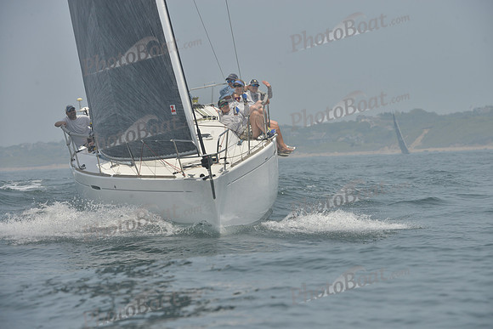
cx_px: 246
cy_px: 164
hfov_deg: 9.8
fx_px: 2876
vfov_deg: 6.5
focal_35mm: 210
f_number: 9
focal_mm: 210
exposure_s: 1/1000
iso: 280
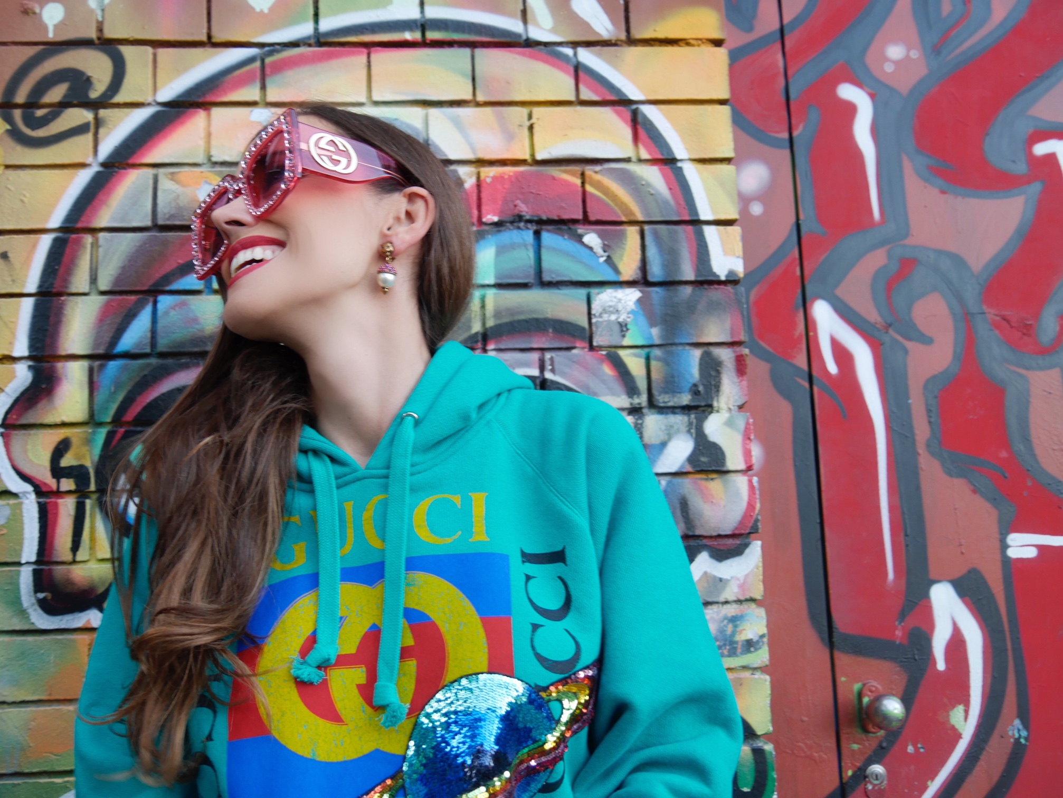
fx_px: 1167
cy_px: 399
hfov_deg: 49.0
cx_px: 532
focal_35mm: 38
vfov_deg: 37.7
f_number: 3.8
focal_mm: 19
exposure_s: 1/30
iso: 200
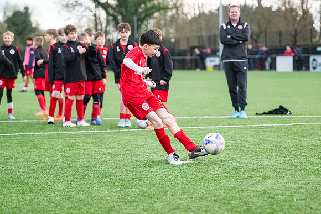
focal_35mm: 145
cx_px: 160
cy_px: 107
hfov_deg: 14.2
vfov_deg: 9.5
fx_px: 1293
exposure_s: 1/2000
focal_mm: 145
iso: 2000
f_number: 4
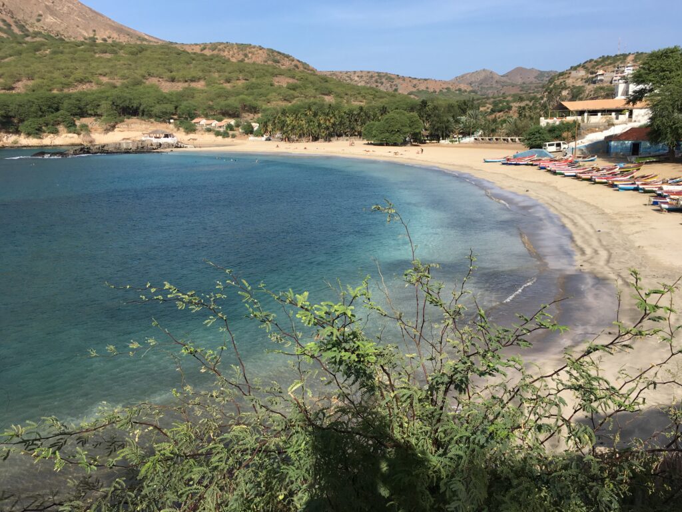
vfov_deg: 48.2
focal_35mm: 29
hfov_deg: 61.7
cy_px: 256
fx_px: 571
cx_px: 341
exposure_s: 1/1748
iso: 25
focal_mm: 4.15
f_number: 2.2
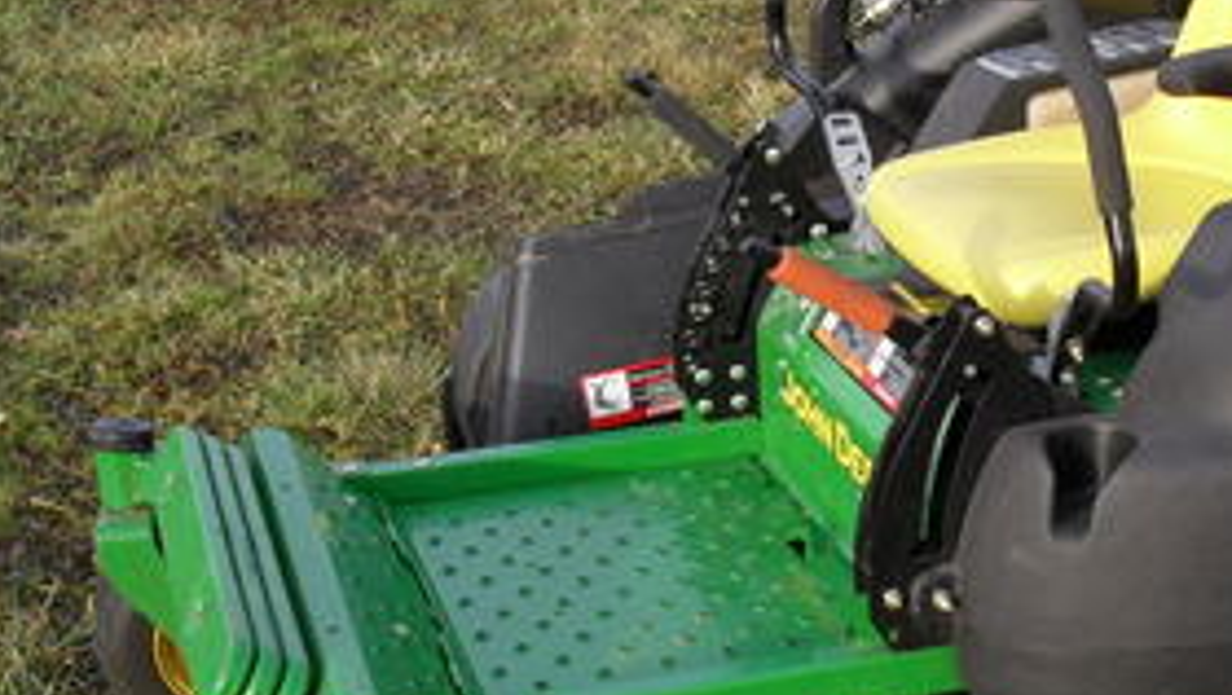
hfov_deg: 27.6
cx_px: 1082
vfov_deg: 16.3
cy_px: 488
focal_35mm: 74
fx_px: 2419
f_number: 3.2
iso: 100
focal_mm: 6.3
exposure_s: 1/350
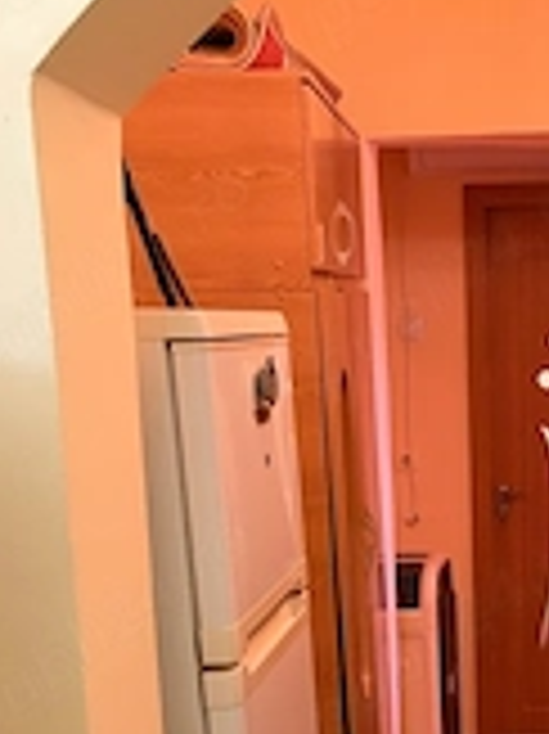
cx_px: 544
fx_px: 1355
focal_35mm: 64
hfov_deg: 22.1
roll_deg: +0.1
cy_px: 684
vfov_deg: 28.9
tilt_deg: -14.1
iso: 500
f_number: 1.6
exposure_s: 1/50
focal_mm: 5.96
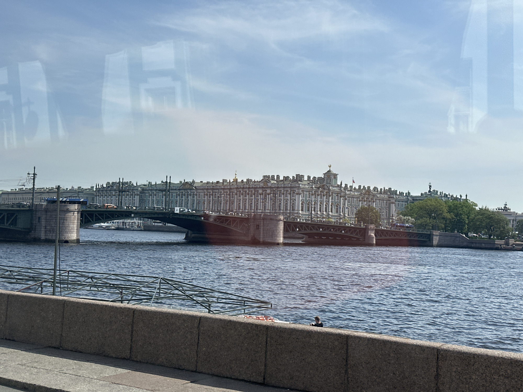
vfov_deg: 30.3
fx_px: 725
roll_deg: +0.7
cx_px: 262
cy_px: 196
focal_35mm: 48
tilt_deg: +0.4
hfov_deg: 39.7
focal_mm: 6.86
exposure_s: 1/3731
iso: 64
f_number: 1.78
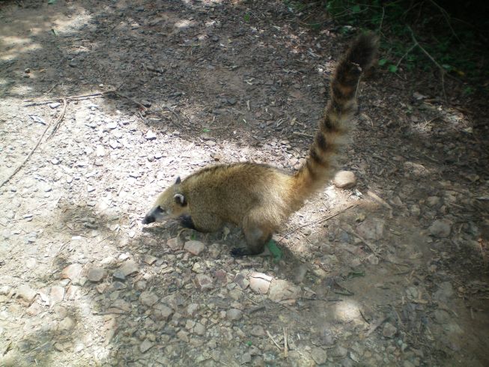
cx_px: 244
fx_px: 537
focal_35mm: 38
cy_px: 184
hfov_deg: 49.0
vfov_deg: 37.7
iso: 64
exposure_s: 1/200
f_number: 3.1
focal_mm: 6.3
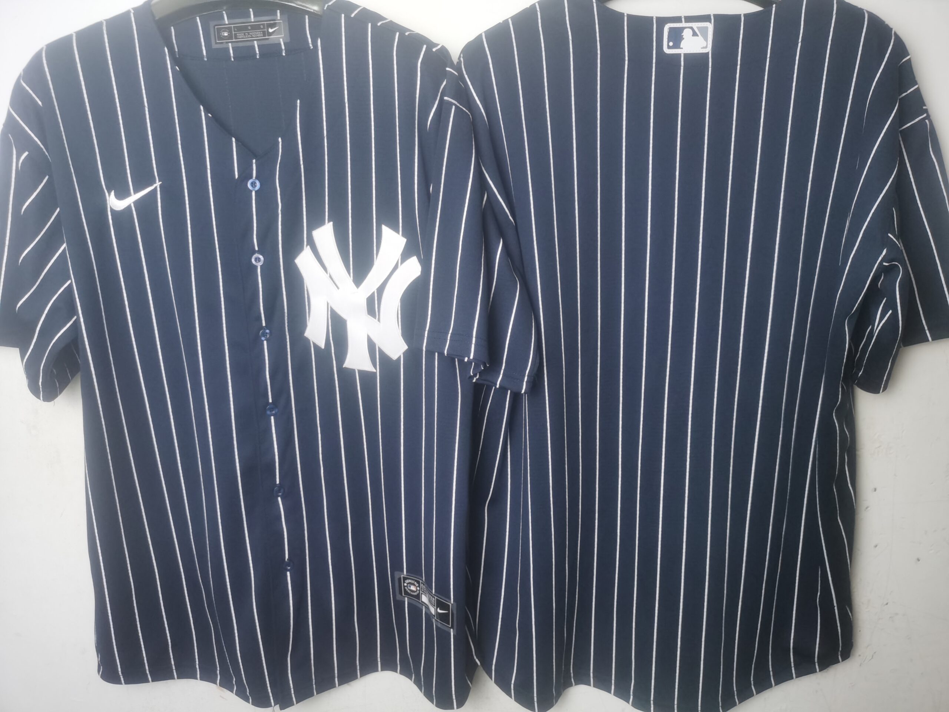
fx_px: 740
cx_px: 474
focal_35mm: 27
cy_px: 356
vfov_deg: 51.4
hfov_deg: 65.3
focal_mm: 5.58
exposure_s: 1/50
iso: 160
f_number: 1.8
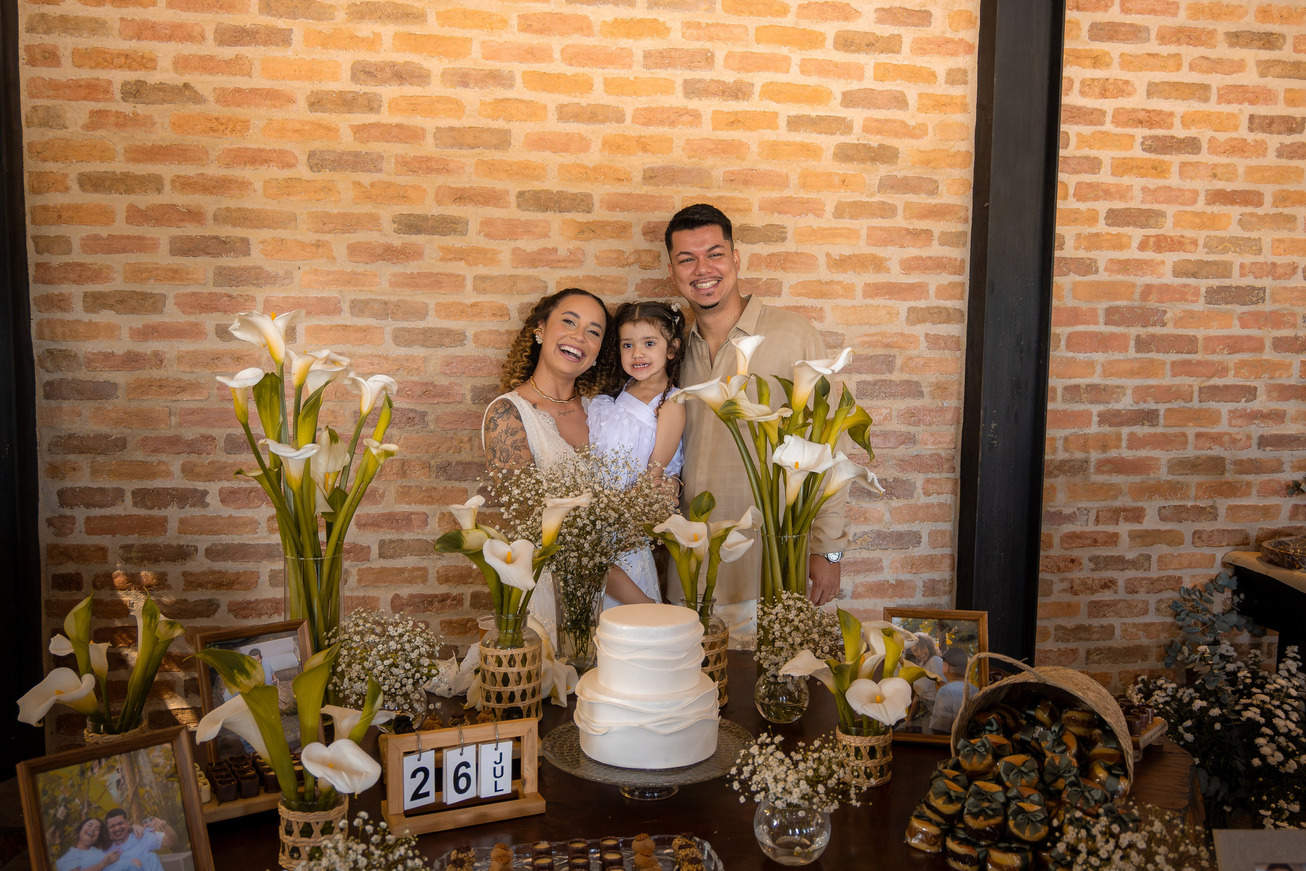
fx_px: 1071
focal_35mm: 30
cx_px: 653
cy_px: 436
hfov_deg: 62.7
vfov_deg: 44.2
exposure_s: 1/160
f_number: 3.8
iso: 1000
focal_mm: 19.5
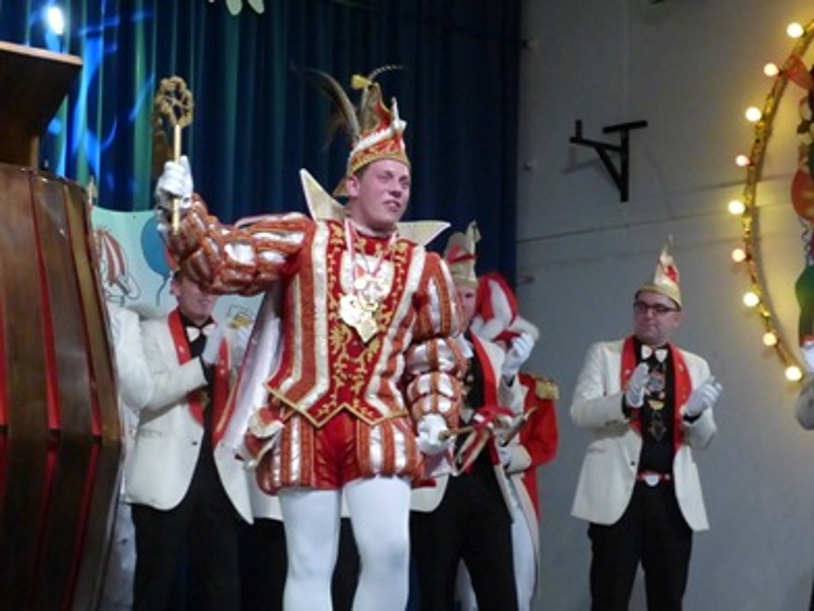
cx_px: 407
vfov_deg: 13.2
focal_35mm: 112
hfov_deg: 17.6
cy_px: 306
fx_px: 2634
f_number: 4
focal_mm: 20.1
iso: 1600
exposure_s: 1/125
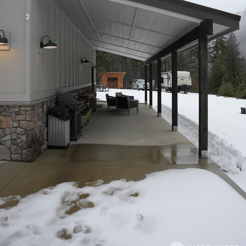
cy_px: 76
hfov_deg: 50.4
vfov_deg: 49.3
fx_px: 261
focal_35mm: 33
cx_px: 123
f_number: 8
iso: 4000
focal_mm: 25.4
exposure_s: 1/800
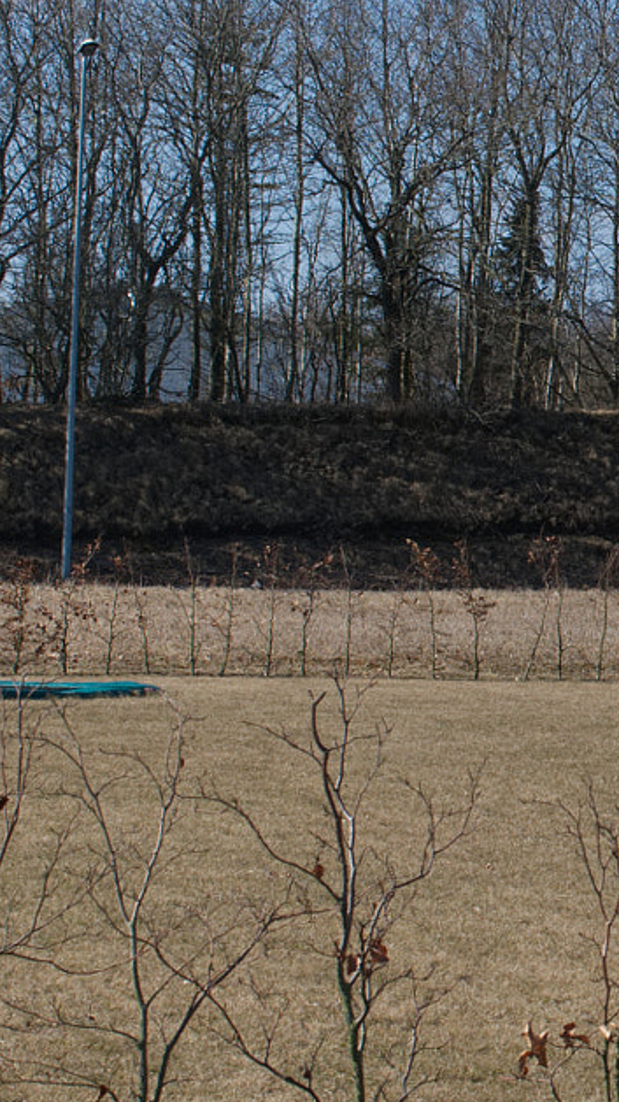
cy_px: 499
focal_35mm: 128
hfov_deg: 9.1
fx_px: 3737
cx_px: 1066
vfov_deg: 16.8
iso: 200
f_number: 8
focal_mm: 32
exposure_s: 1/250
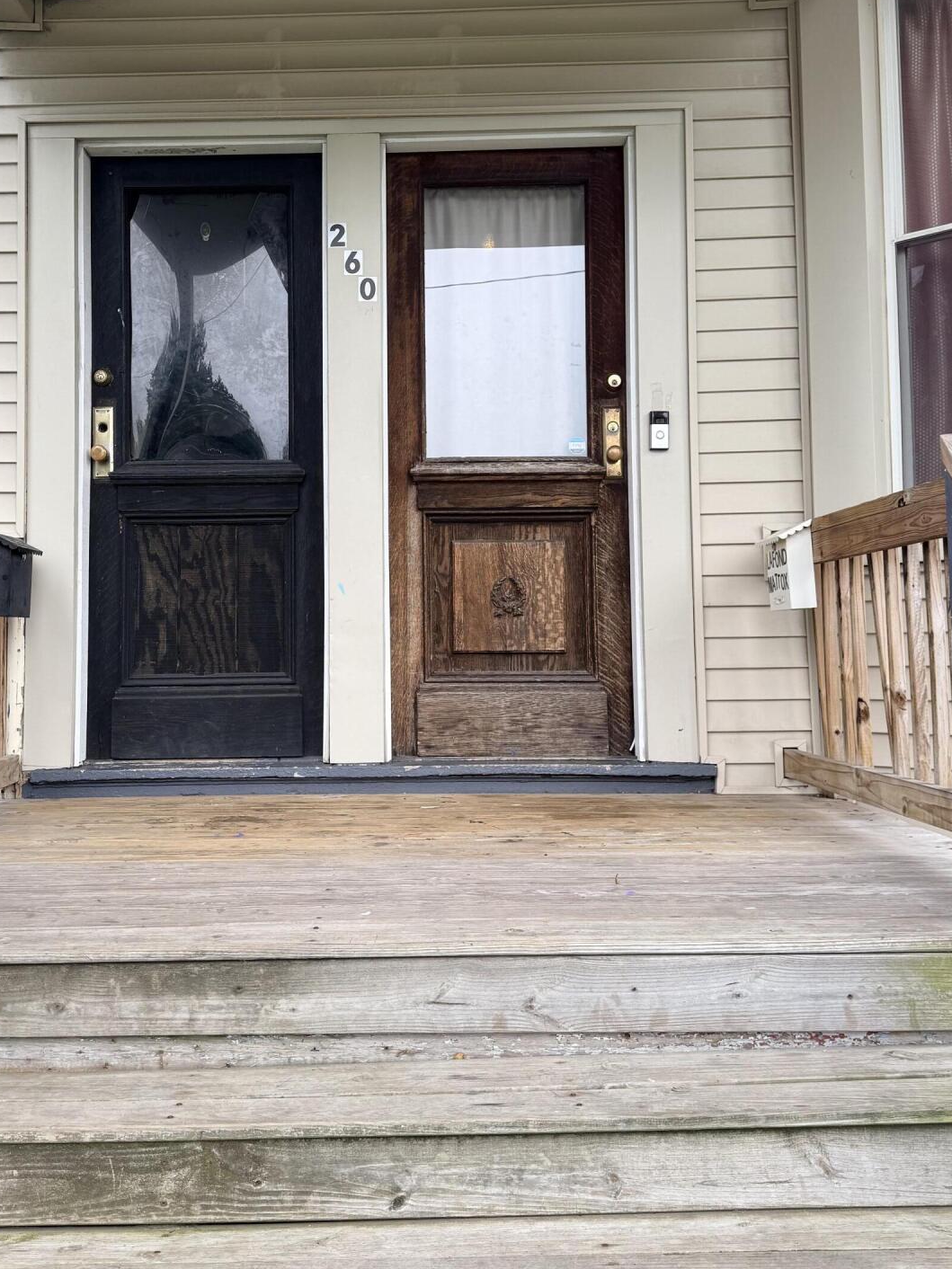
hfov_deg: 41.6
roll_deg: +0.7
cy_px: 557
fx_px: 1247
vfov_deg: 53.8
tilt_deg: +4.4
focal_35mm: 34
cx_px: 375
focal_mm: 6.76
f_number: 1.78
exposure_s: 1/222
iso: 64
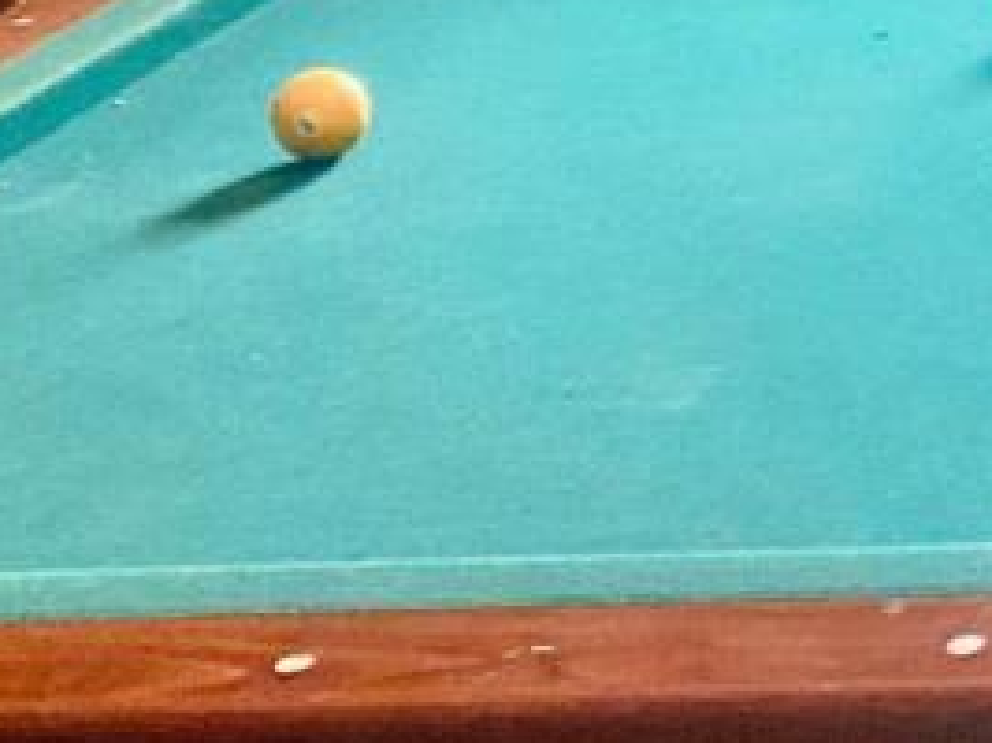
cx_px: 1899
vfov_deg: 12.0
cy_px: -390
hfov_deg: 14.4
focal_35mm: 117
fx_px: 3351
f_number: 1.8
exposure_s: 1/60
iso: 160
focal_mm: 4.25
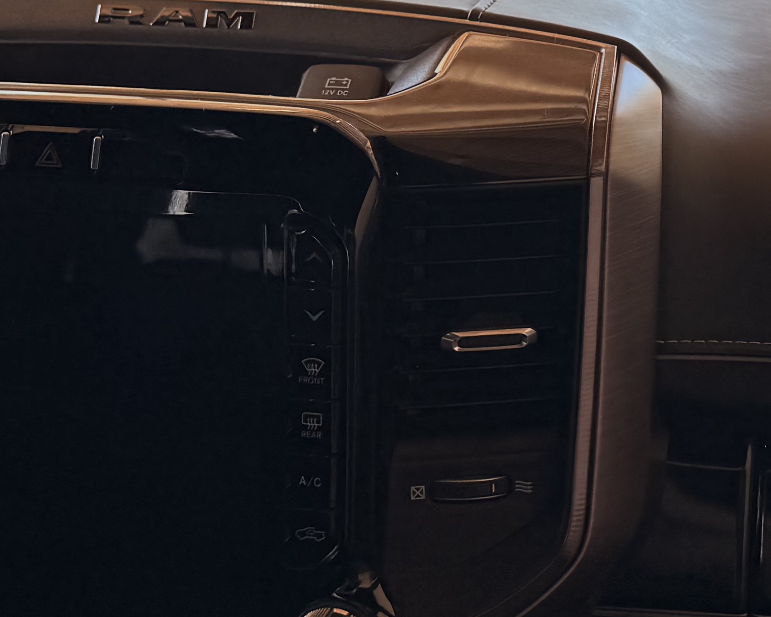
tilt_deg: -19.1
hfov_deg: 23.1
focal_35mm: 82
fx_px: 1871
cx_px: 572
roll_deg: +2.9
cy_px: 160
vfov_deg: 18.6
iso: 80
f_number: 1.78
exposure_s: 1/467
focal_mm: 6.76
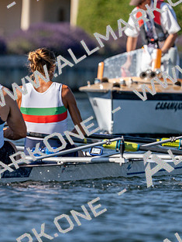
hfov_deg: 2.0
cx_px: 77
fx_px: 5261
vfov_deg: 2.6
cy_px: 114
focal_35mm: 751
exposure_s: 1/1600
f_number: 6.3
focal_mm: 422
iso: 250
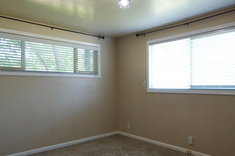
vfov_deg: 46.2
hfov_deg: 65.3
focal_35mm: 28
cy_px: 83
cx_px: 133
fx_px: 182
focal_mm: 10
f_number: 4
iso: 400
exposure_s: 1/60
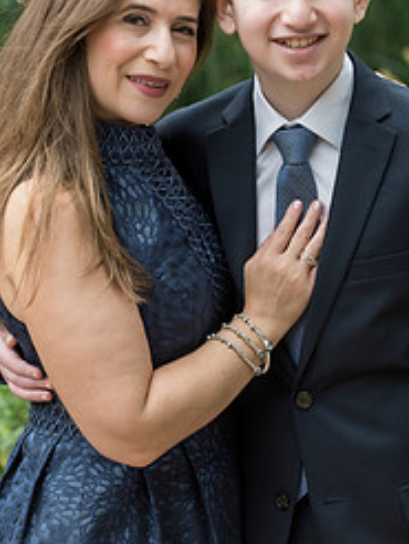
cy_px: 230
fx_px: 3208
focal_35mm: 204
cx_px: 226
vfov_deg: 9.7
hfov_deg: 7.3
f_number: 3.5
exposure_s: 1/500
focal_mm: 116
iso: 400
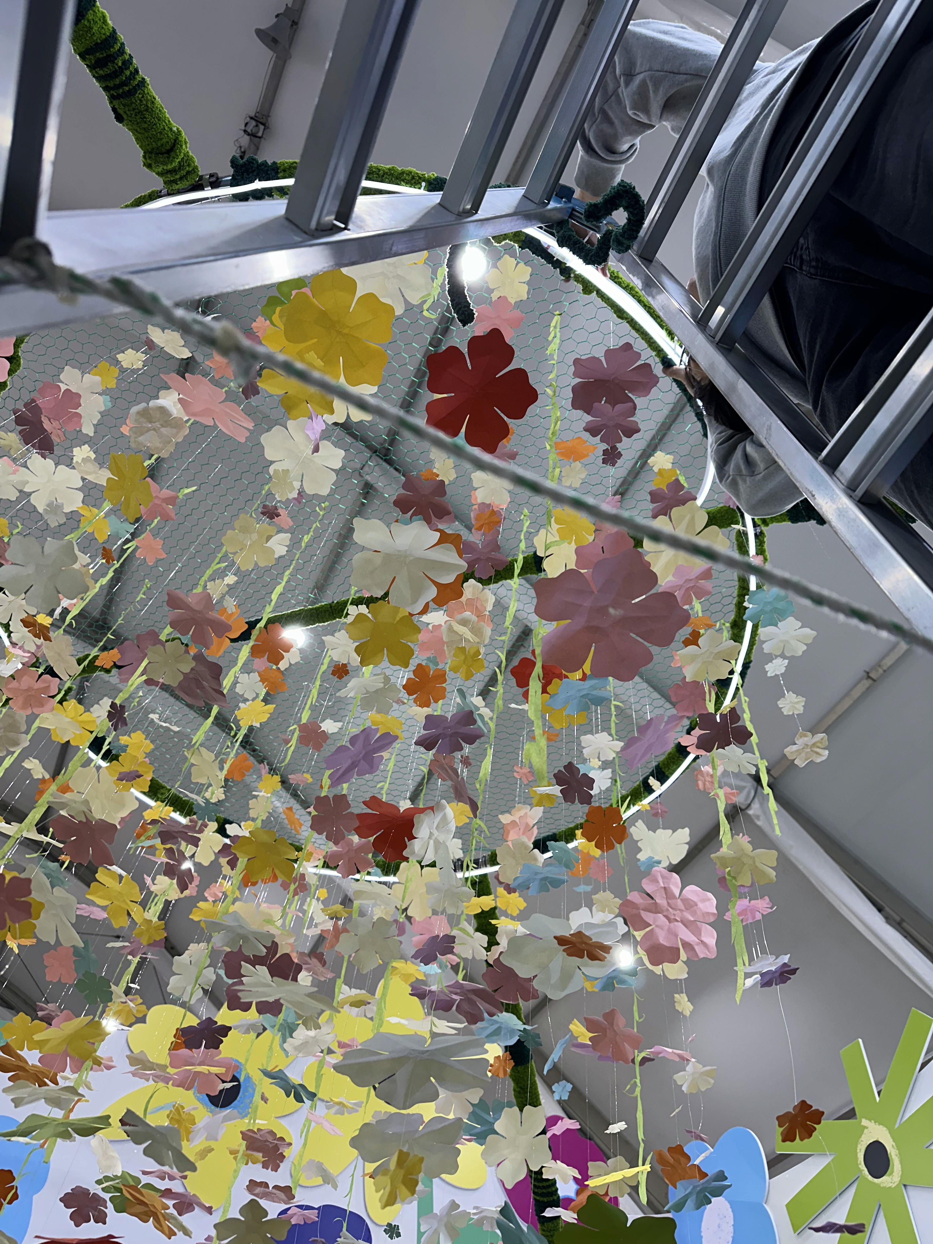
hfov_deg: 56.8
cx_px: 466
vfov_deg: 71.6
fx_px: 862
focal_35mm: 24
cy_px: 622
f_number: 1.78
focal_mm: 6.86
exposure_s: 1/120
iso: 100
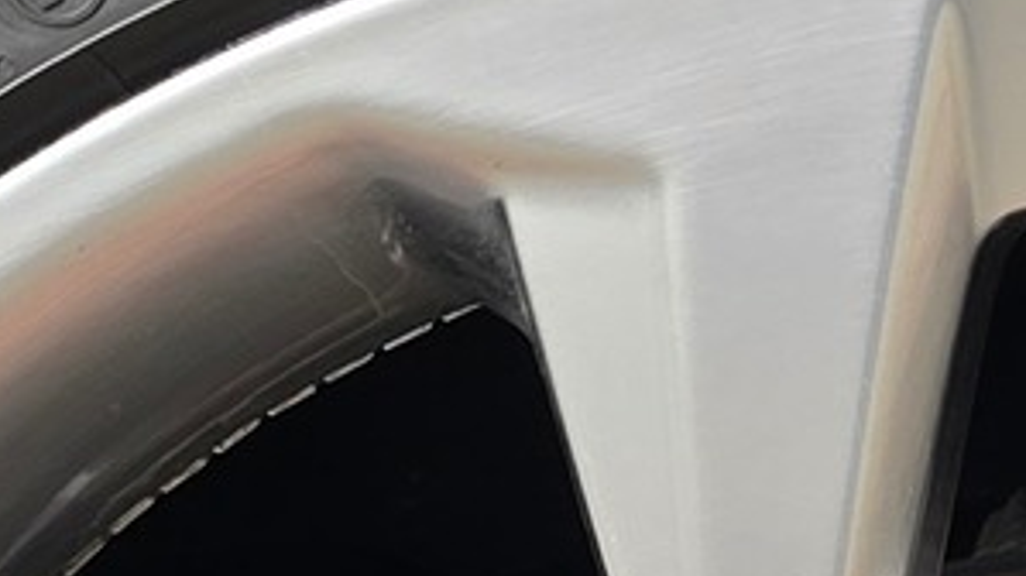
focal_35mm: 169
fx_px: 4596
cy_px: 1461
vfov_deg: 6.7
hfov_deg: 12.4
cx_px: 1218
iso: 12
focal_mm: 6.3
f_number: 1.7
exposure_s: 1/180
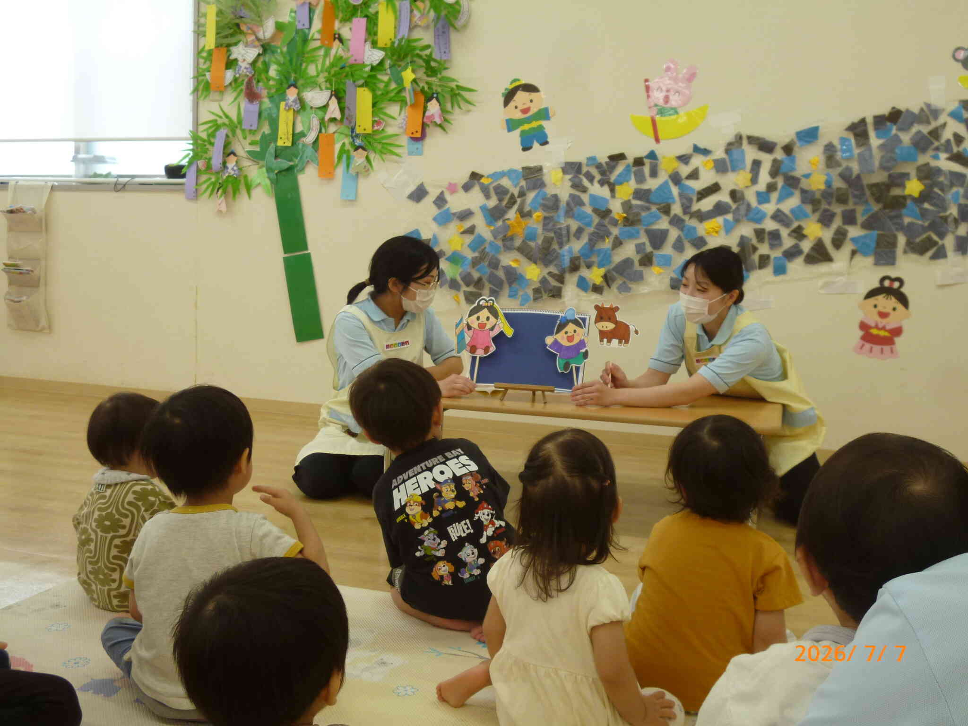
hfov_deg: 51.4
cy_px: 363
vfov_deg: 39.7
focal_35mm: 36
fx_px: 1007
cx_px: 484
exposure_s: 1/60
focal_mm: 6.4
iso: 125
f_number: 2.9
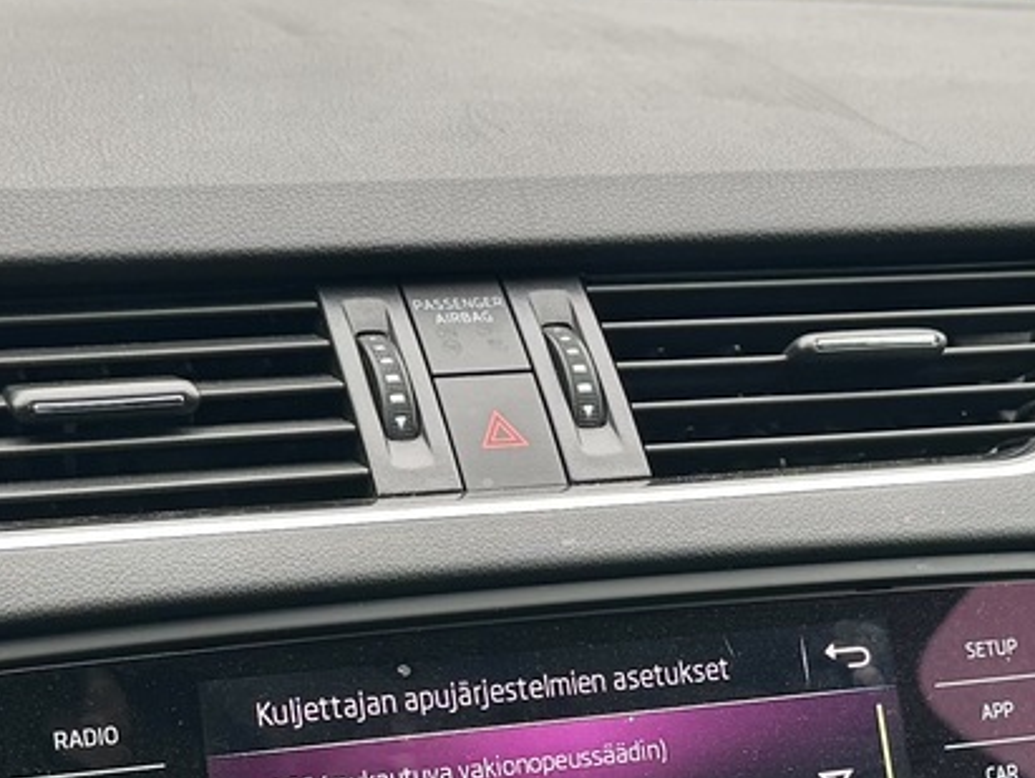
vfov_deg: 17.3
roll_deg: -1.1
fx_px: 2514
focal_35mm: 84
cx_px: 534
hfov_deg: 23.3
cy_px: 697
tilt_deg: -17.5
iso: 64
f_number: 1.78
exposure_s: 1/121
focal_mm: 6.86
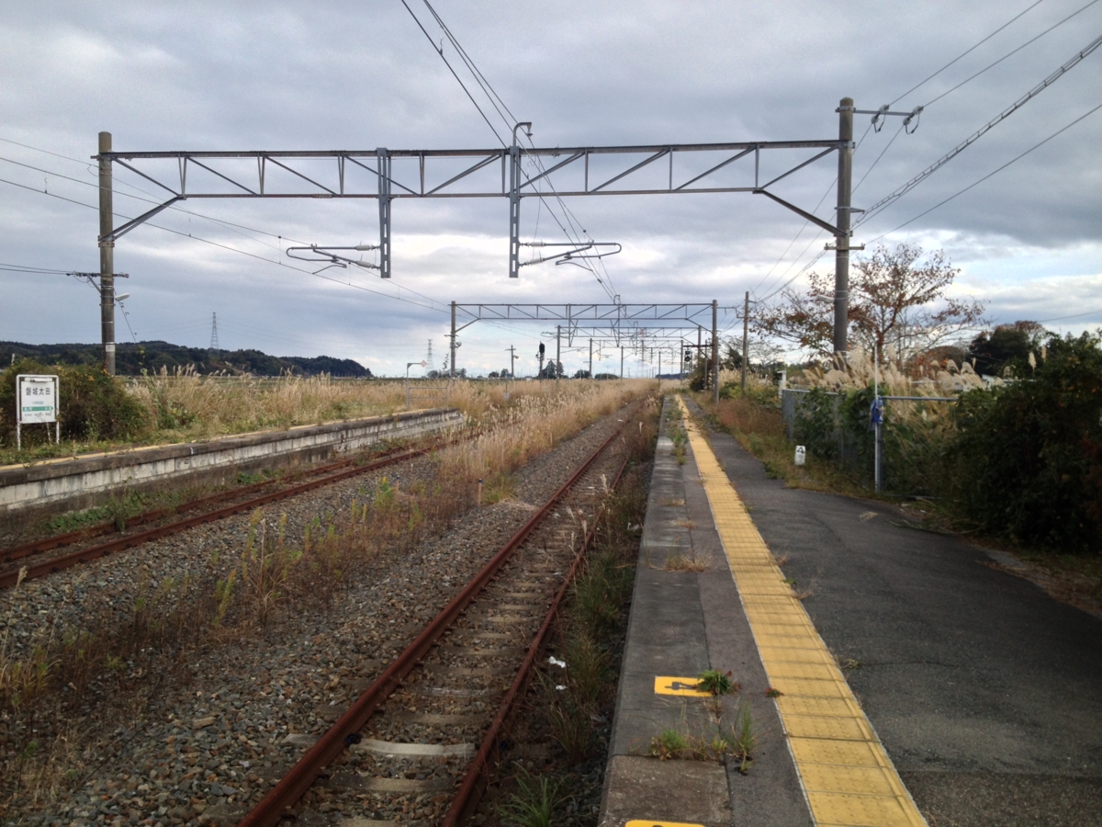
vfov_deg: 40.7
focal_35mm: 35
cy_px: 414
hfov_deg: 52.6
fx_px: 1114
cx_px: 551
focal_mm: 4.28
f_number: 2.4
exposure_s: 1/717
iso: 50
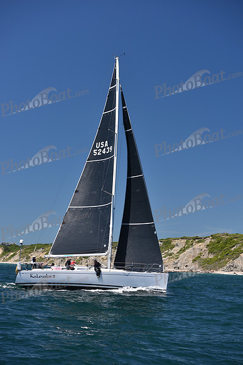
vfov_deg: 28.8
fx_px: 708
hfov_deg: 19.5
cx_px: 122
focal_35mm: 70
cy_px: 182
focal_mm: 70
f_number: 5
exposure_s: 1/800
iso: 250
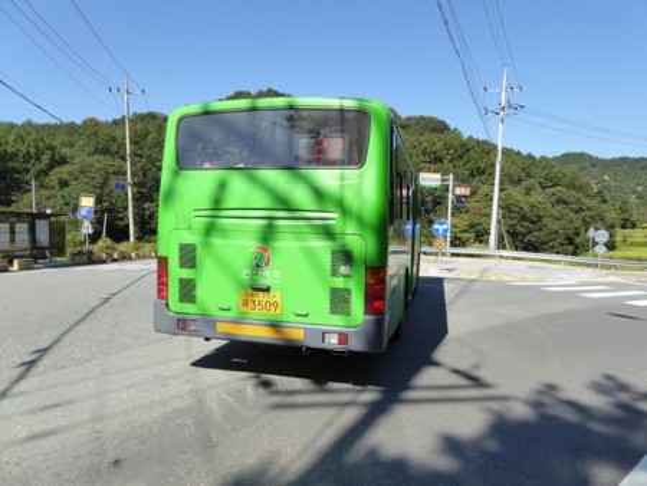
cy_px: 243
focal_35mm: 25
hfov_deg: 69.4
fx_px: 468
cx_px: 324
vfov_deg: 54.9
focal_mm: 4.3
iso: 160
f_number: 3.3
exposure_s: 1/800
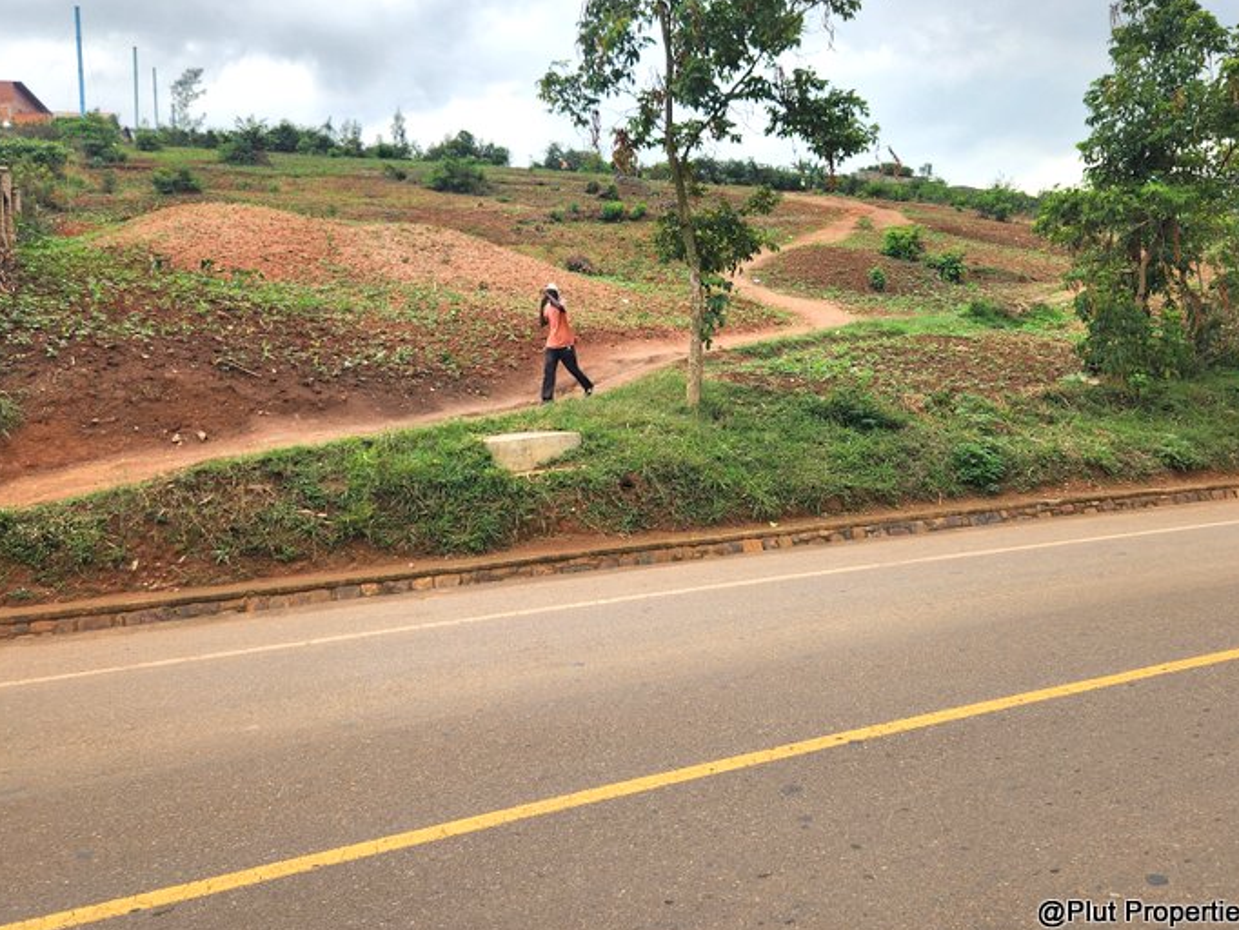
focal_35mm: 29
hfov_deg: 61.5
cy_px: 375
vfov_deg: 48.0
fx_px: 1038
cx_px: 672
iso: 20
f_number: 1.8
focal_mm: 5.4
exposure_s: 1/263
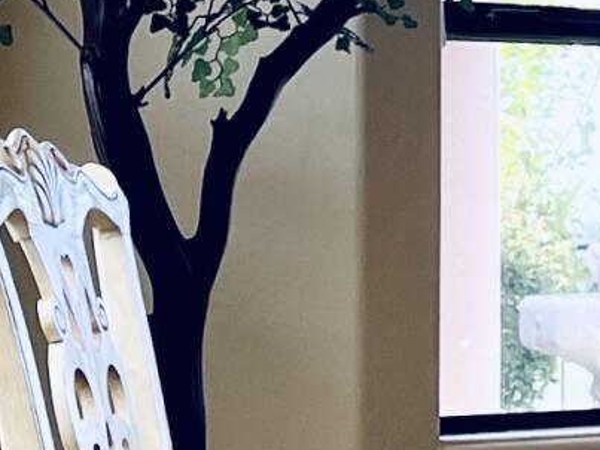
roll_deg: +0.4
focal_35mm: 186
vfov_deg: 8.0
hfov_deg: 9.6
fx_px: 3223
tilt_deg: -0.7
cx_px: 1376
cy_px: 188
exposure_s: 1/265
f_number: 1.6
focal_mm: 5.1
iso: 32
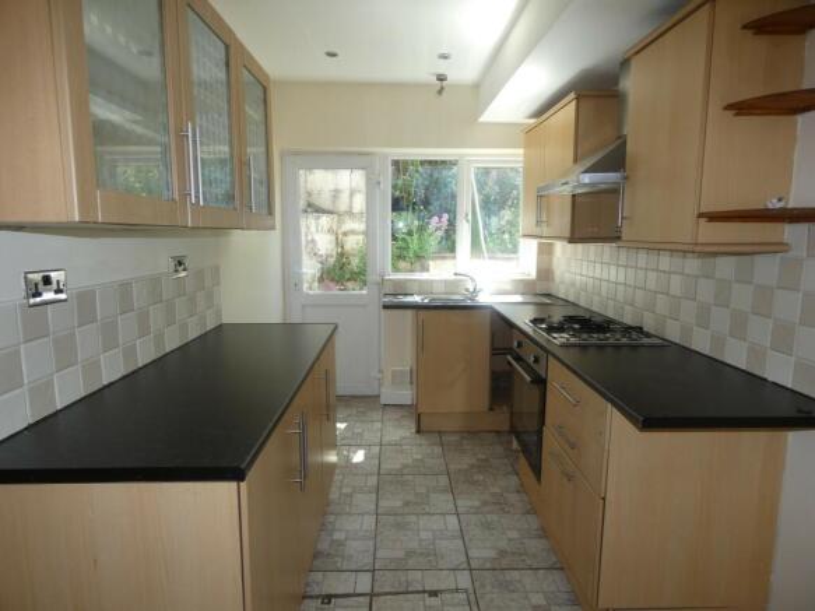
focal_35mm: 20
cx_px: 408
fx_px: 471
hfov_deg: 81.8
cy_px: 306
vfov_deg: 66.0
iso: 80
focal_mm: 3.6
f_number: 2.8
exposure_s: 1/80
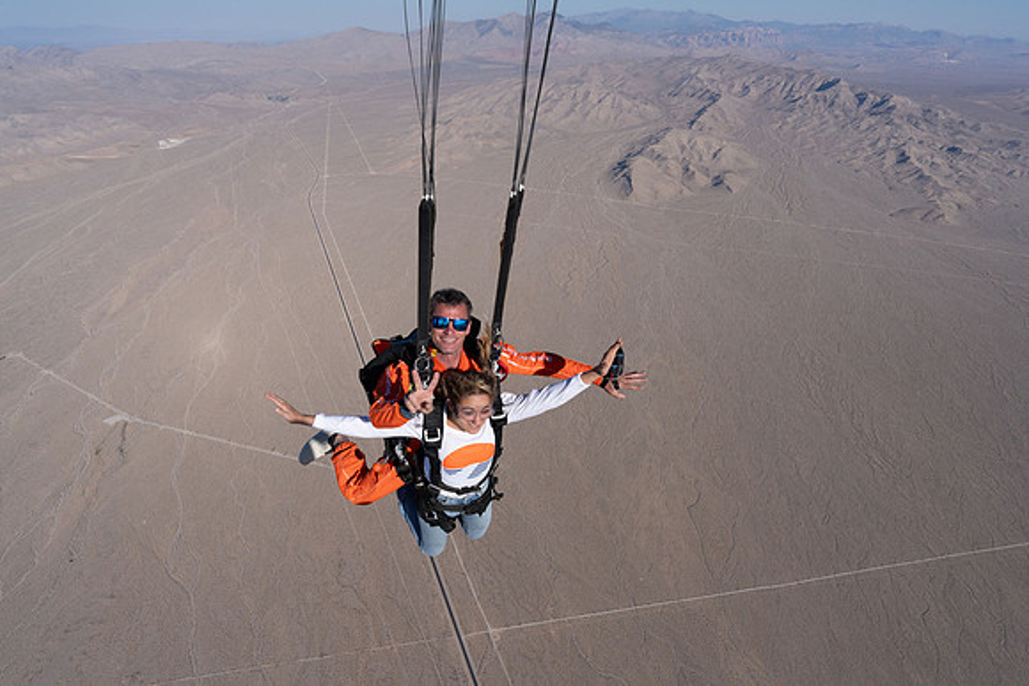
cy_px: 343
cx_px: 514
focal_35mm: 24
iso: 800
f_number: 13
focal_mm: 24
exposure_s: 1/2000
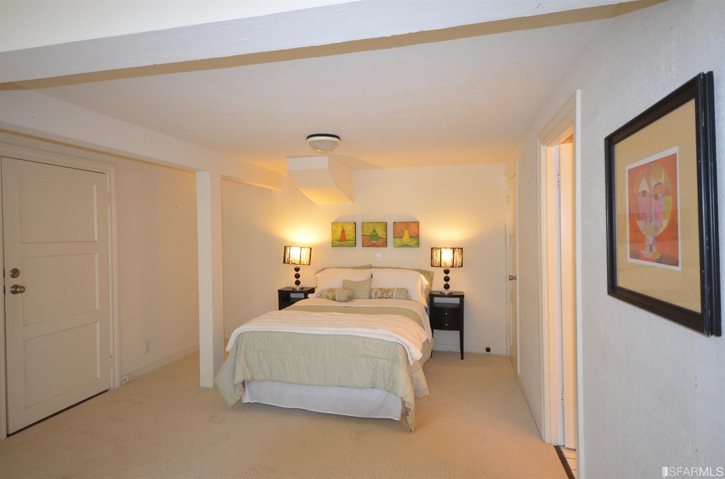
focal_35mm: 20
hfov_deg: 85.6
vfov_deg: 62.9
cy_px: 240
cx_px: 362
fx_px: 392
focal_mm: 13
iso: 1400
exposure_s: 1/60
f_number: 4.5
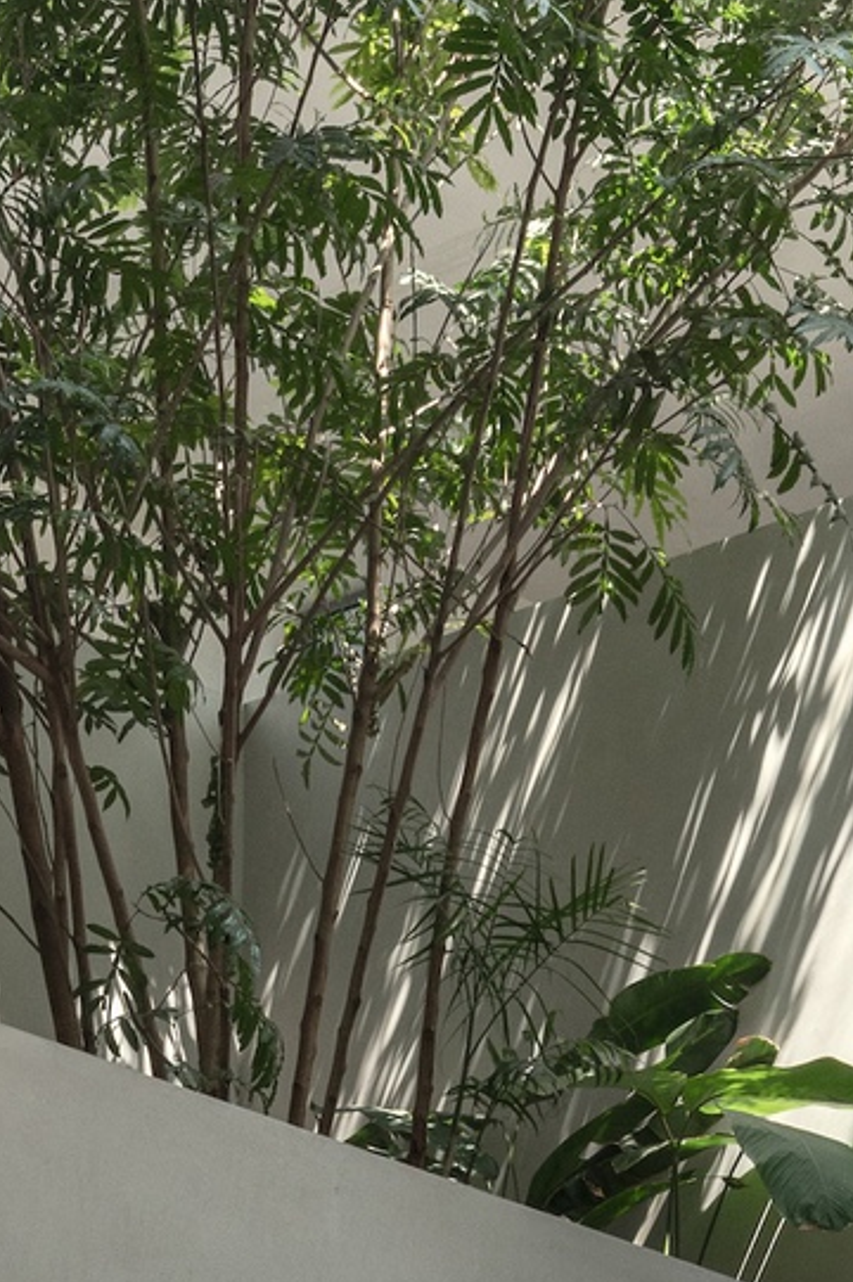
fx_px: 3950
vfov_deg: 15.3
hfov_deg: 12.2
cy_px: 2462
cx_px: 801
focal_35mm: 111
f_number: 8
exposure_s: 1/80
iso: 250
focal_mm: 20
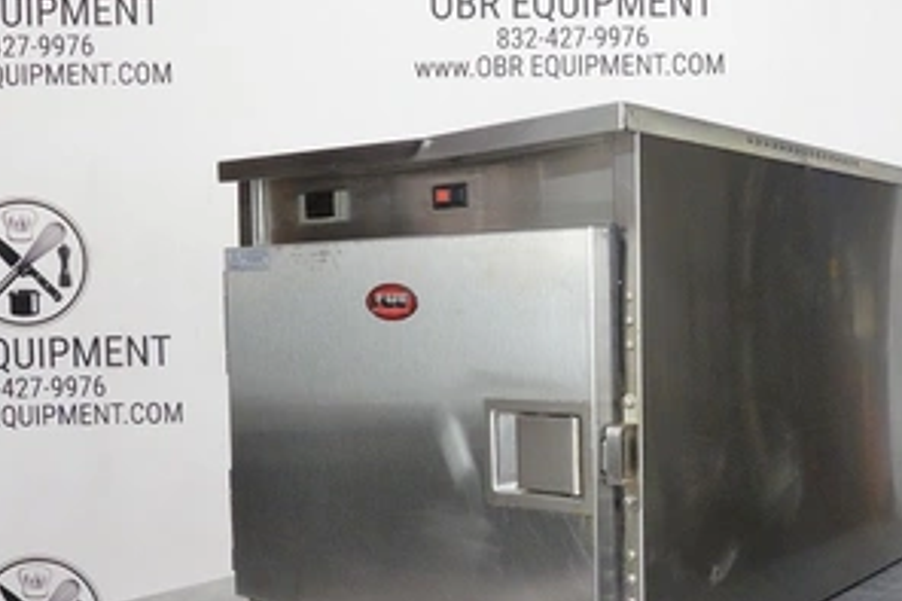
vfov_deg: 29.2
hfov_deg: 42.5
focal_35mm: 46
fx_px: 1152
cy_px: 342
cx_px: 561
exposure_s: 1/40
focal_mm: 12.51
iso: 3200
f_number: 10
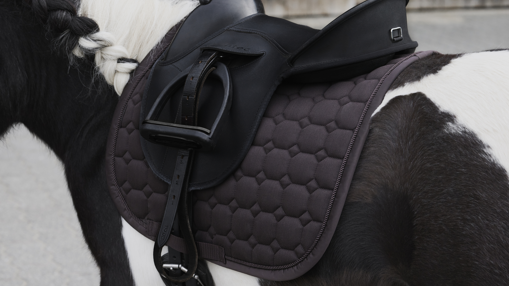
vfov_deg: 10.4
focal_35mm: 116
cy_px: 125
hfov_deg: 18.5
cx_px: 255
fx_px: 1566
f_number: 8
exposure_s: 1/800
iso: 1000
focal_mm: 110
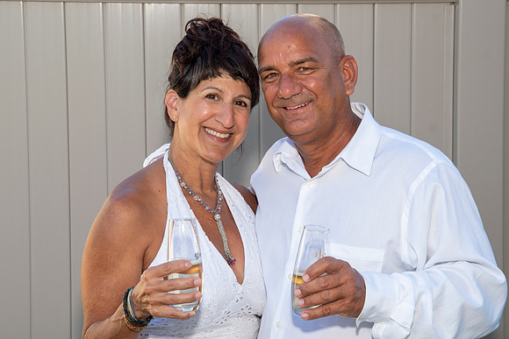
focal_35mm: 92
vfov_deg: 14.9
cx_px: 240
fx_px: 1296
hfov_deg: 22.2
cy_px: 147
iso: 400
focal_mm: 52
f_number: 8
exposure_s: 1/250
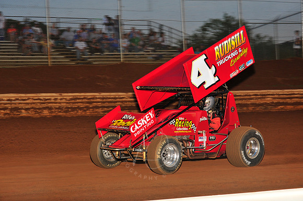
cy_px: 100
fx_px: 841
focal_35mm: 100
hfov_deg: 20.4
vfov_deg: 13.7
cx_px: 152
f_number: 7.1
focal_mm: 100
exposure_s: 1/320
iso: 800
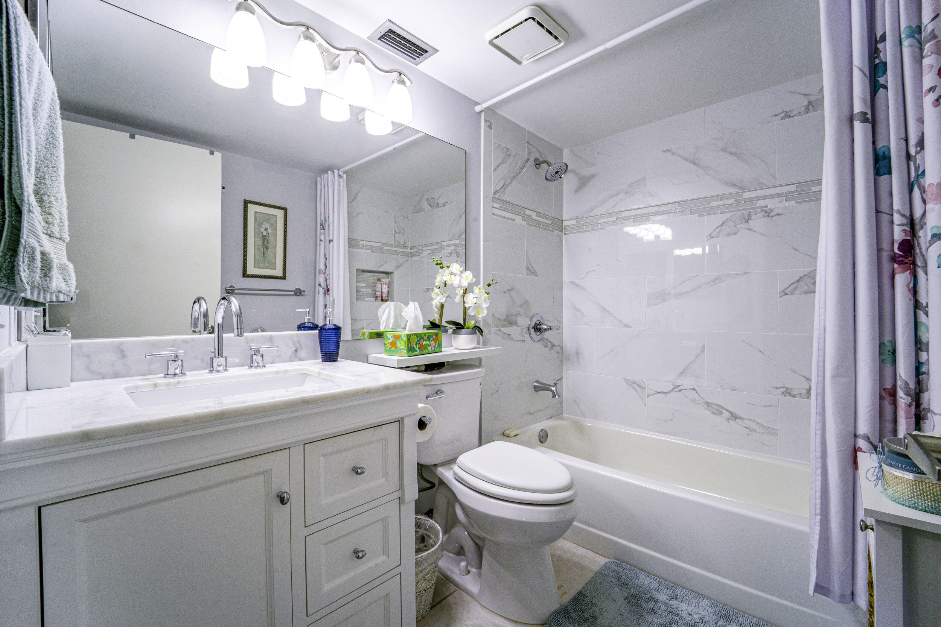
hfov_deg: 104.3
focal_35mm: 14
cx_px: 470
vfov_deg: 81.2
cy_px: 314
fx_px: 366
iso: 100
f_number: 20
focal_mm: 14
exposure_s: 1/40
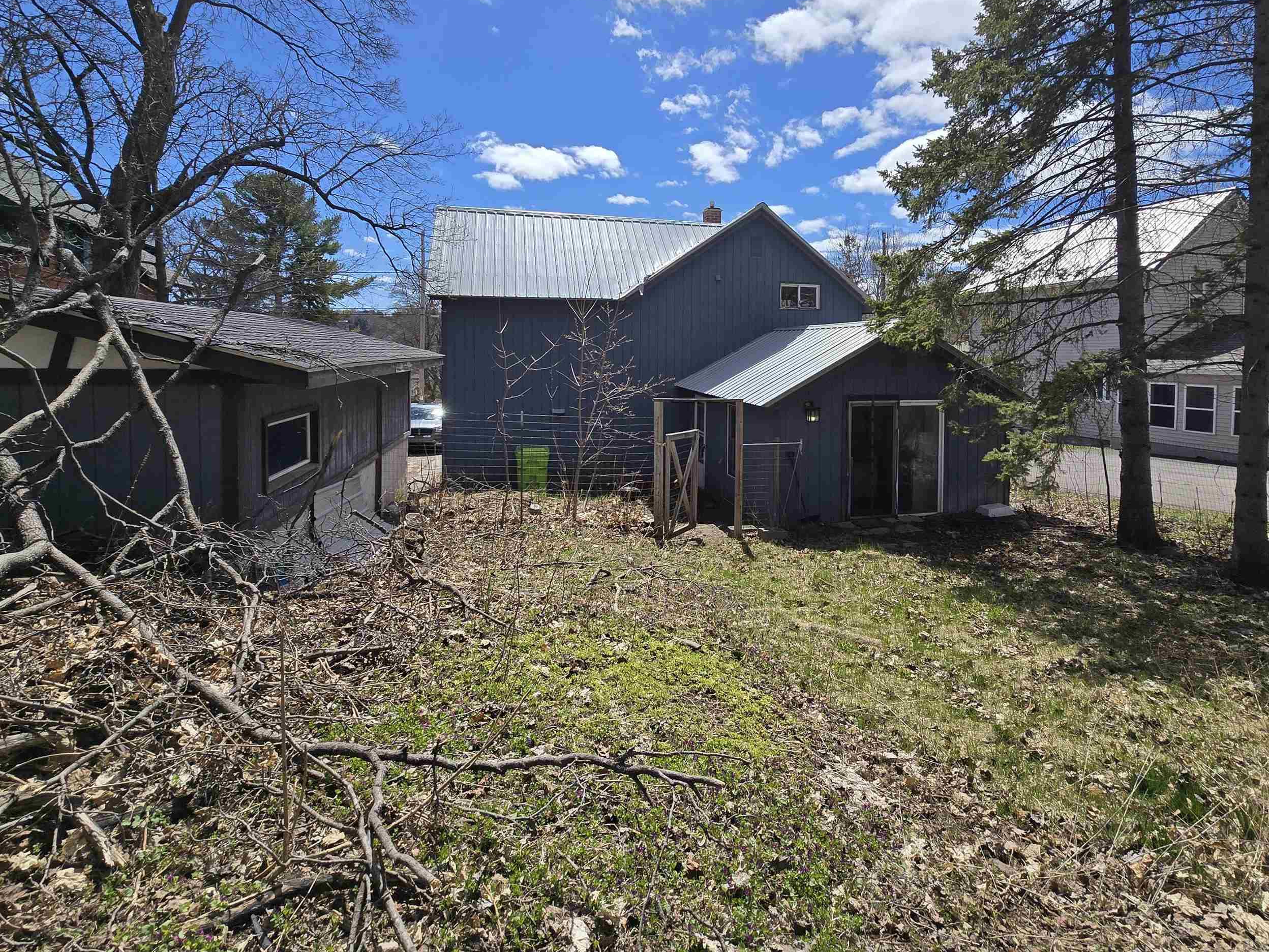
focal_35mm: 16
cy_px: 367
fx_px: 587
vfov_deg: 76.9
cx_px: 659
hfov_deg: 94.5
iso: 50
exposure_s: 1/3882
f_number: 2.2
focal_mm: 2.2
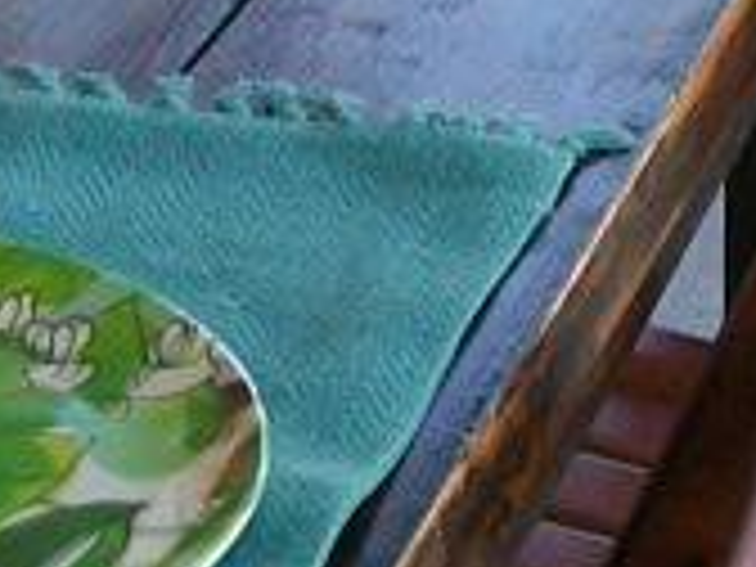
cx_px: 414
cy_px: -117
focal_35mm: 274
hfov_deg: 7.2
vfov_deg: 5.4
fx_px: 5984
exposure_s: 1/80
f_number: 2.7
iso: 64
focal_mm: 6
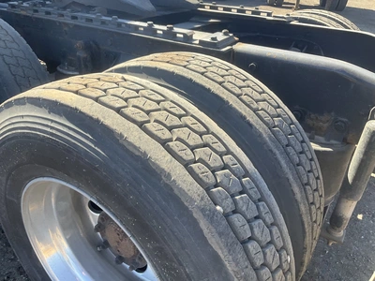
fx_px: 314
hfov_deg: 61.7
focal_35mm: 29
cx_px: 188
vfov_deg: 48.2
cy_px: 140
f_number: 1.8
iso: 25
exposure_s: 1/338
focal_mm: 3
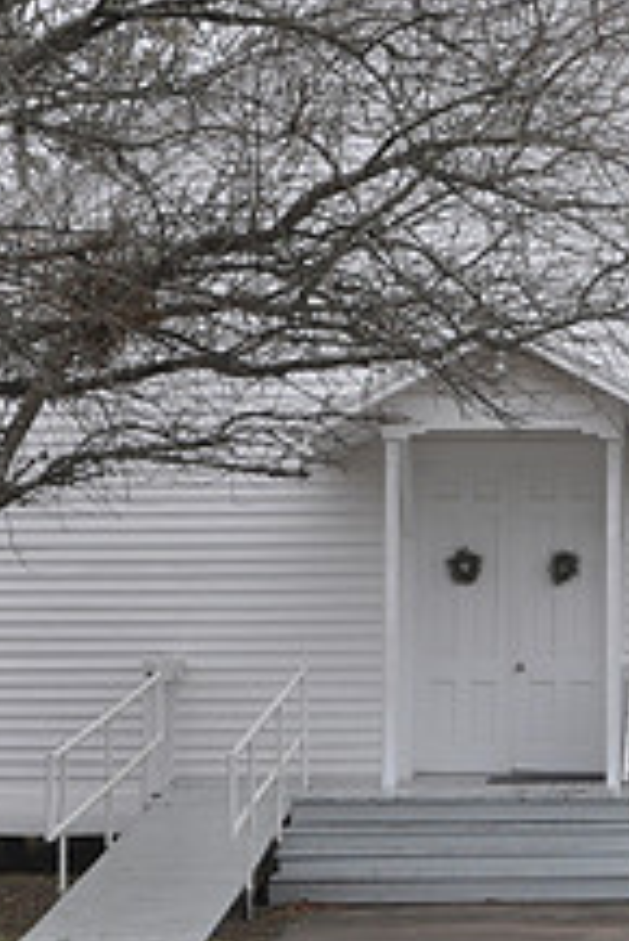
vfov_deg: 19.6
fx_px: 2721
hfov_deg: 13.0
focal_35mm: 104
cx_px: 599
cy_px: 401
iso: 400
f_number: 5.6
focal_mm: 26
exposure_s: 1/30
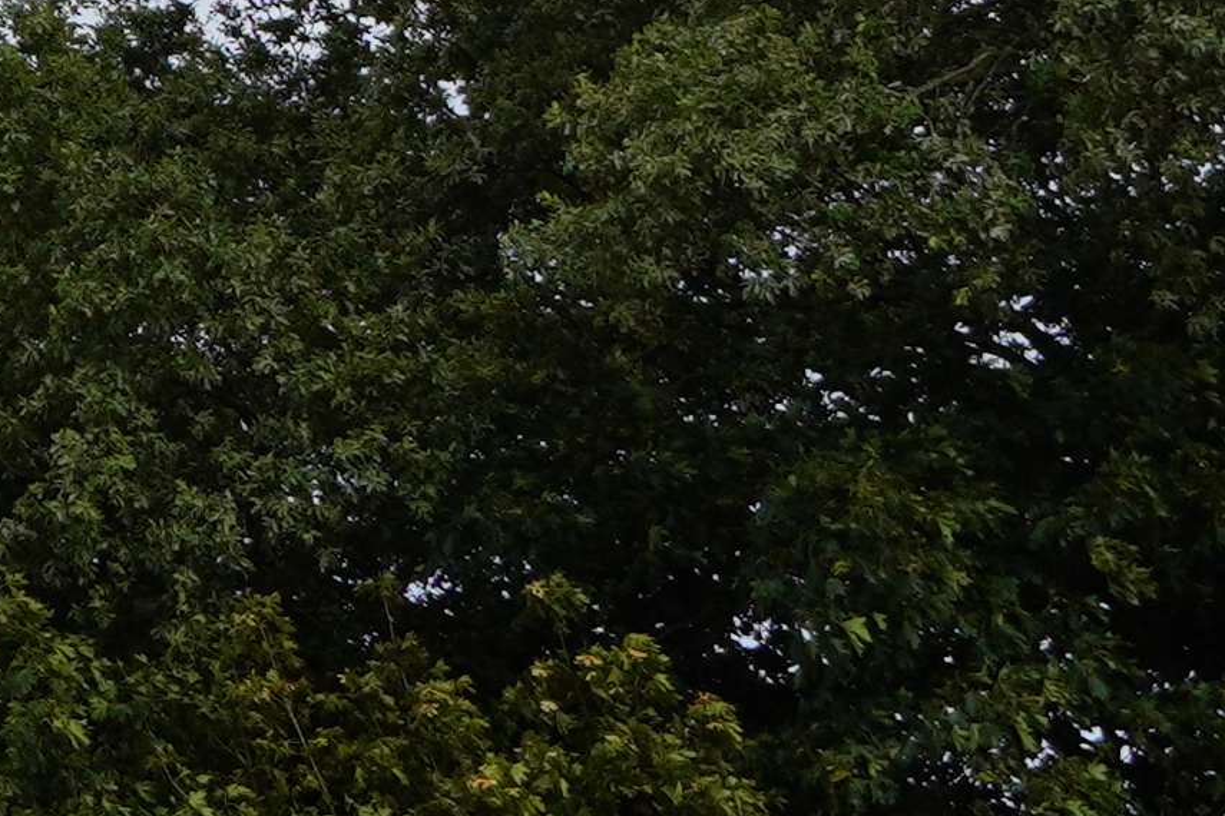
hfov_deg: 5.2
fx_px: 12896
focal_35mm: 379
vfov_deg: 3.6
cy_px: -604
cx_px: -2245
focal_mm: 36
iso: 100
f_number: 5.6
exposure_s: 1/640
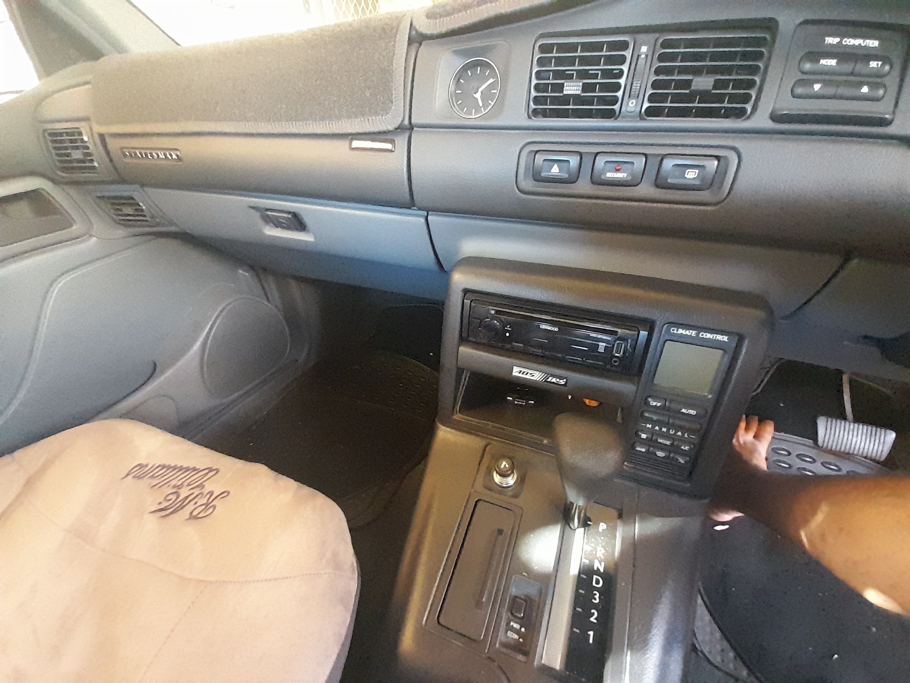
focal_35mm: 13
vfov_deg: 89.9
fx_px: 342
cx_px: 455
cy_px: 342
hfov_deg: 106.2
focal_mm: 1.13
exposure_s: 1/20
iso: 640
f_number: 2.2
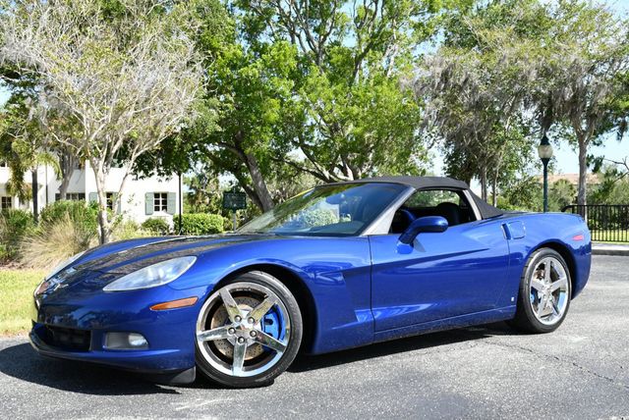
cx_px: 314
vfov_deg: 33.5
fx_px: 700
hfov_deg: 48.4
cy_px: 210
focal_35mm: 40
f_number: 8
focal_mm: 20
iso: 200
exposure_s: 1/250
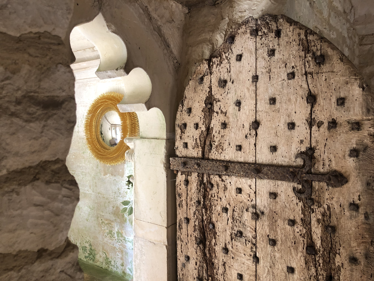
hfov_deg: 63.4
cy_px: 140
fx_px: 303
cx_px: 187
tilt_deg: -3.8
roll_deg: -0.2
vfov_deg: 49.7
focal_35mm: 28
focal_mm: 3.99
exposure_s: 1/30
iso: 25
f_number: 1.8
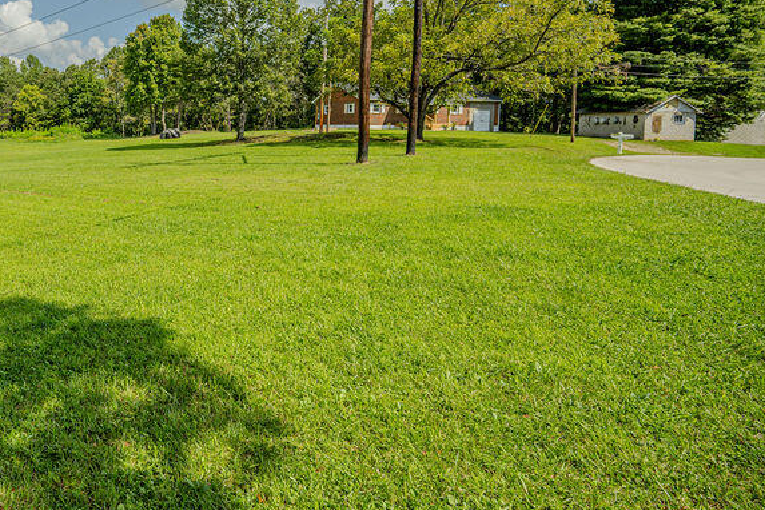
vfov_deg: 49.9
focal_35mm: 25
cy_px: 149
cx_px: 115
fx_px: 531
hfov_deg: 62.9
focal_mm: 14
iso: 320
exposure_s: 1/3200
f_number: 4
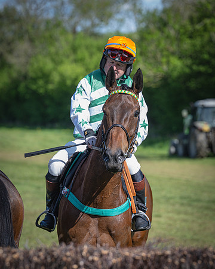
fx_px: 1598
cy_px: 140
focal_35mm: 201
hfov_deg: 7.7
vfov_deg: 9.6
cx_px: 105
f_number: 4
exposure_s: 1/1250
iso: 400
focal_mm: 130
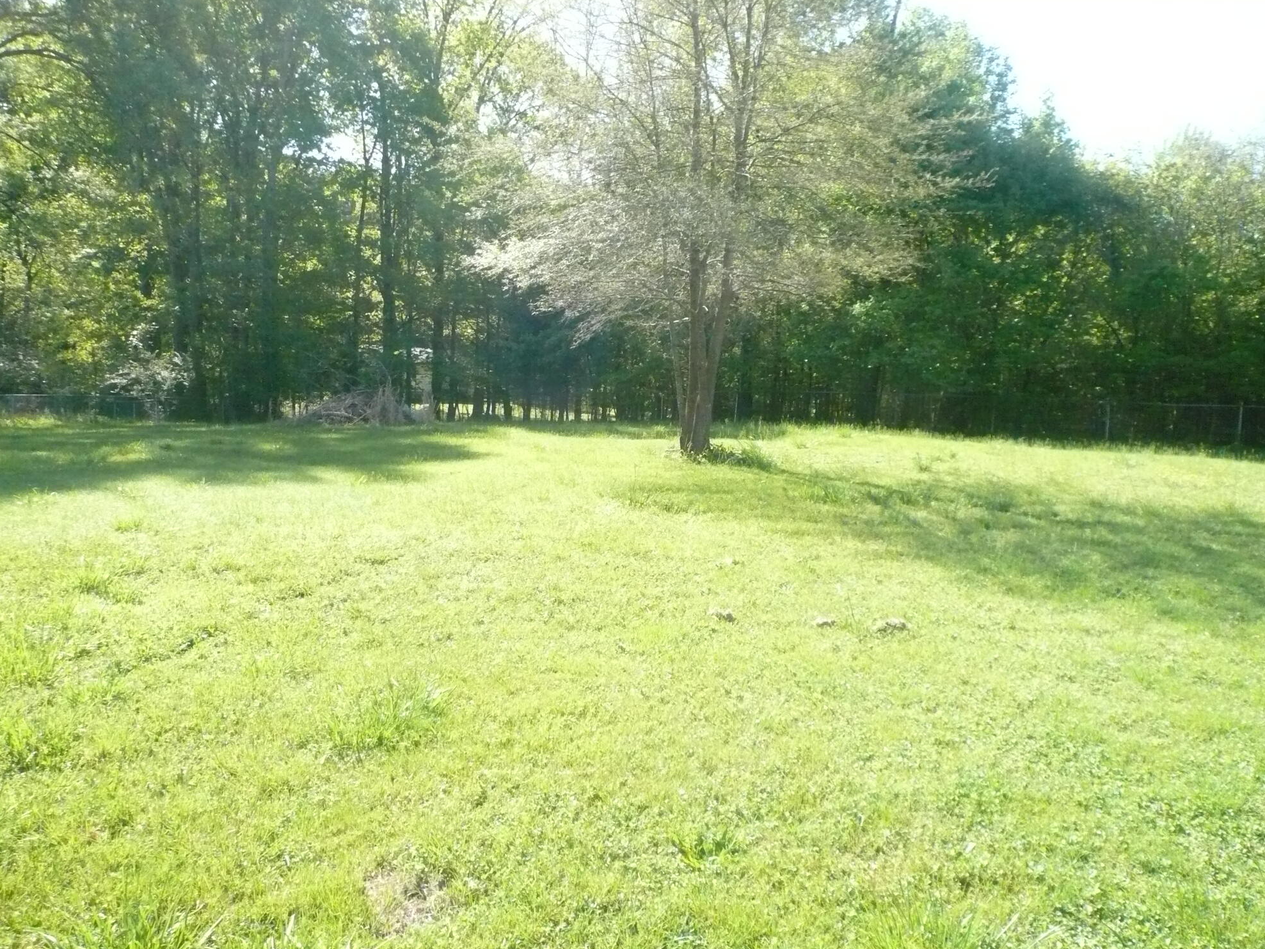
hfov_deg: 61.7
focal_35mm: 29
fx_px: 1060
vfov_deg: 48.2
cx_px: 630
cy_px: 485
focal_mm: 4.6
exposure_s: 1/200
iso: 400
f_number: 8
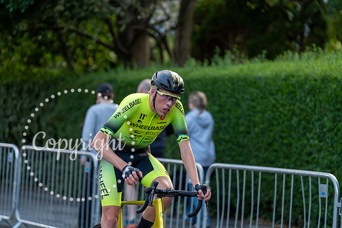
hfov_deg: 13.5
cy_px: 114
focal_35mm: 152
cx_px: 171
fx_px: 1444
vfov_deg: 9.0
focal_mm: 152
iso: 1250
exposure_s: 1/1000
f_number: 2.8
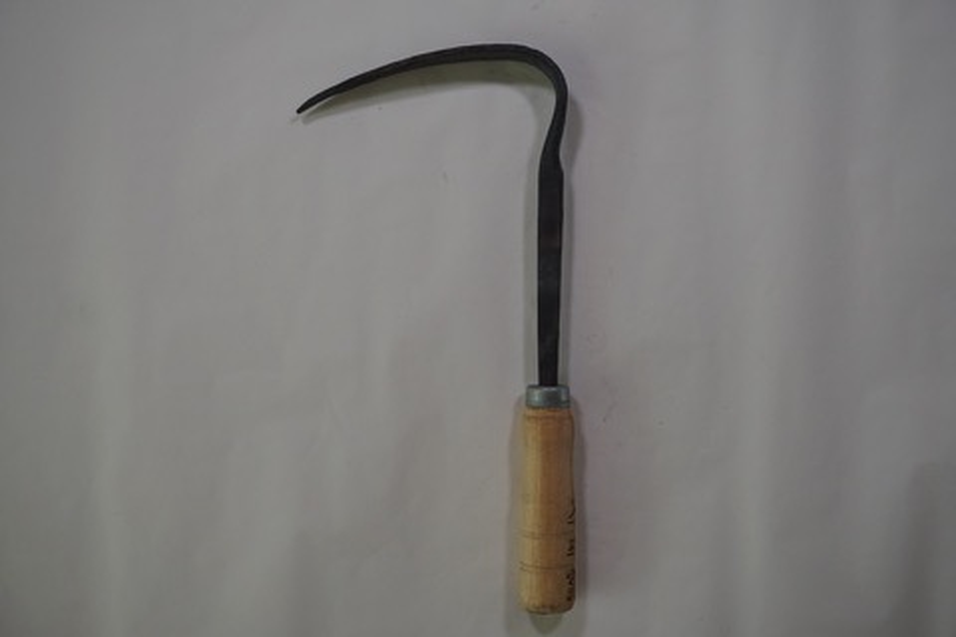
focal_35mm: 42
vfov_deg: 31.9
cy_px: 318
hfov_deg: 46.4
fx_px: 1115
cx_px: 478
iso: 250
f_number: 4.5
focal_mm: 28
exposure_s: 1/160
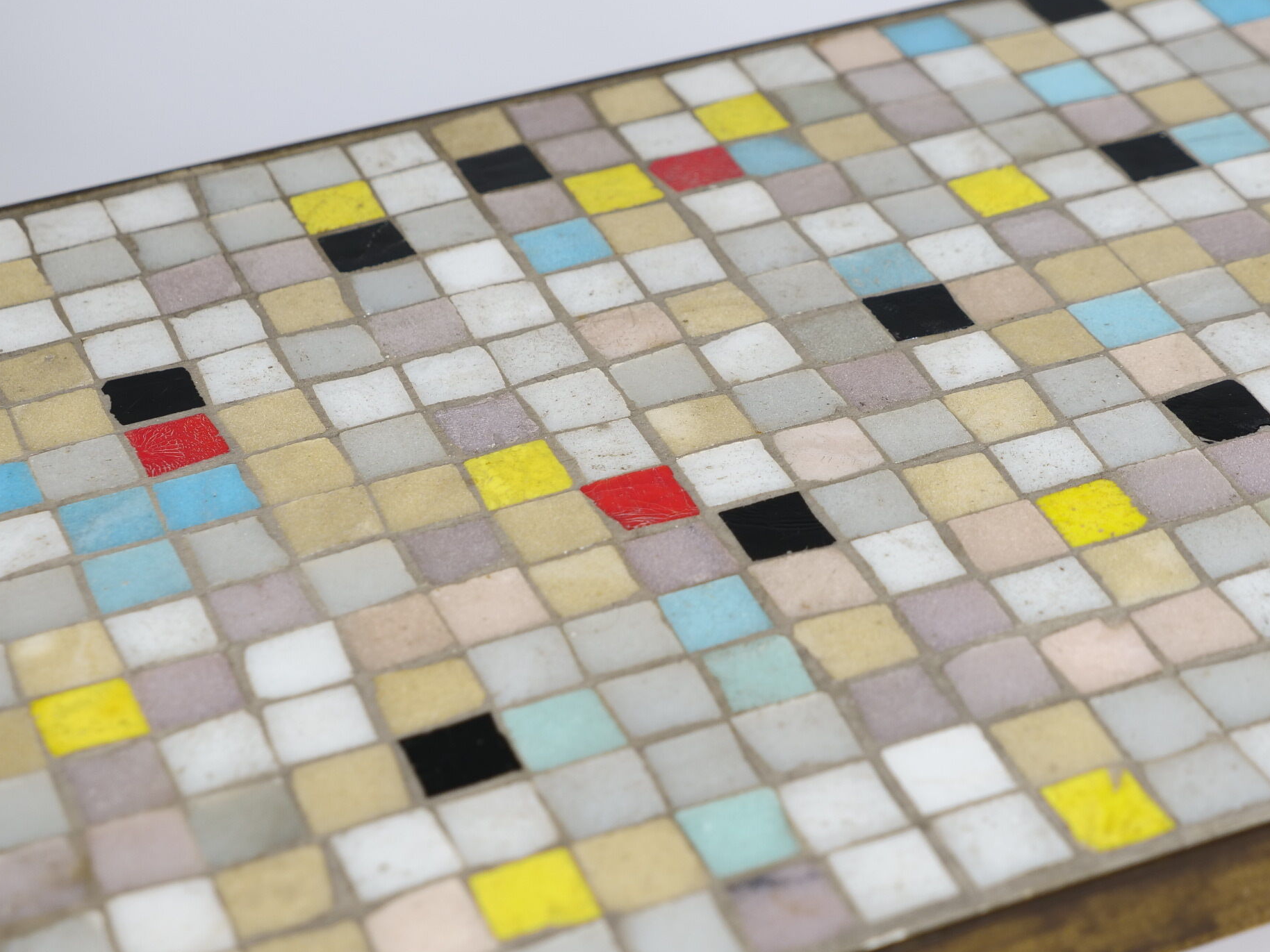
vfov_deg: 16.6
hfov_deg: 22.0
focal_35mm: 89
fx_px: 3265
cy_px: 426
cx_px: 750
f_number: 3.5
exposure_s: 1/100
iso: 200
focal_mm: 31
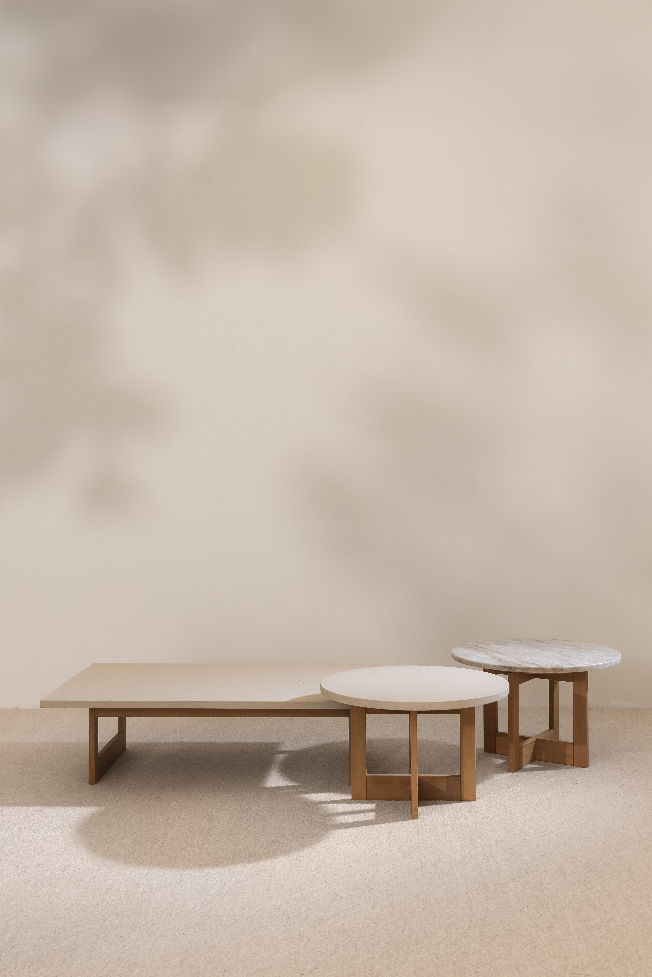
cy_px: 488
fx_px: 1086
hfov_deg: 33.4
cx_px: 326
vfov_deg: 48.4
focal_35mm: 40
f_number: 9
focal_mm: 40
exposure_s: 1/60
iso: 500
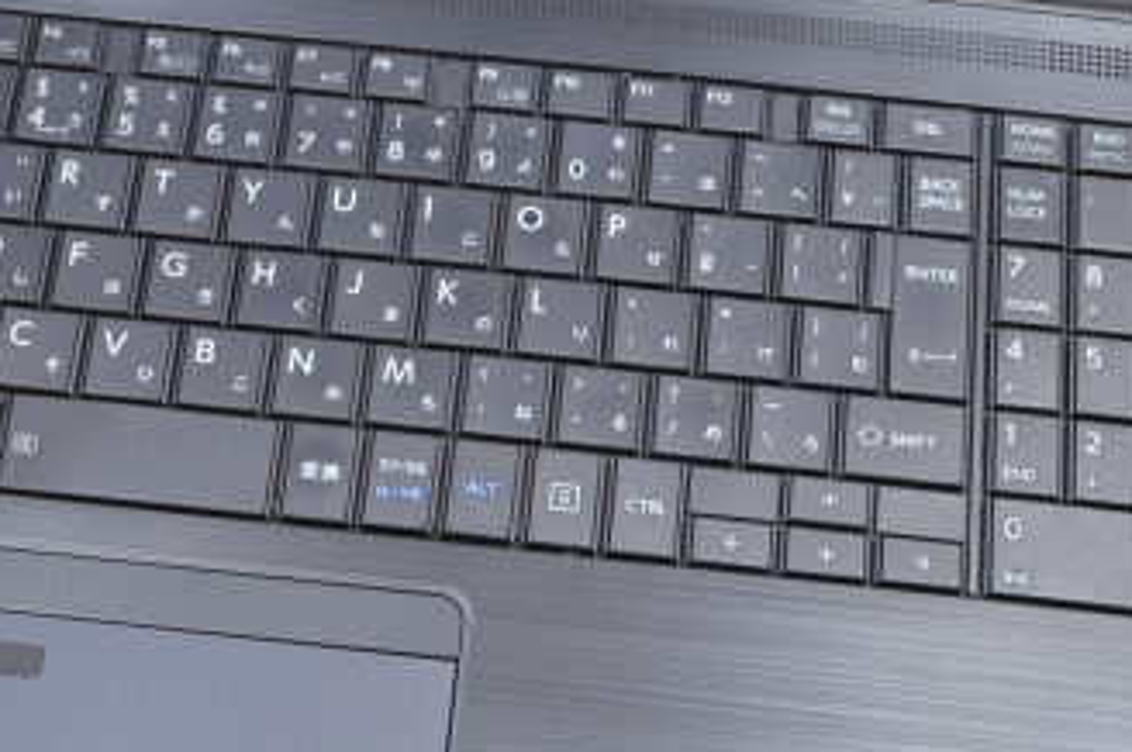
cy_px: 448
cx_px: 431
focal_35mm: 82
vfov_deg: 16.6
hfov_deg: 24.7
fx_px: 2576
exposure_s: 1/3
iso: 100
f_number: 5.6
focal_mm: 28
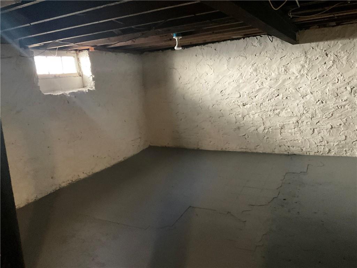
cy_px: 134
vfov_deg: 48.2
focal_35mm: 29
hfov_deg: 61.7
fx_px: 299
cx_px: 178
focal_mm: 3
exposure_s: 1/30
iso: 500
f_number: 1.8
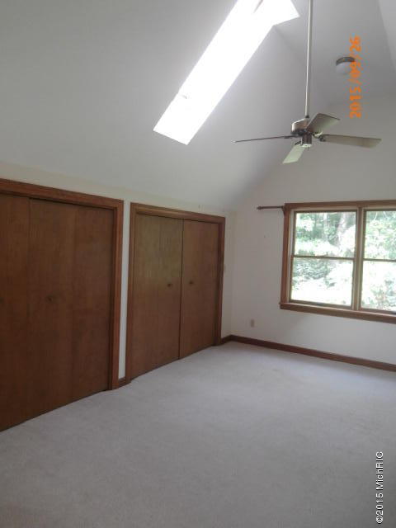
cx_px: 198
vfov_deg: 71.6
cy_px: 264
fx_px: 366
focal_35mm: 24
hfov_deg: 56.8
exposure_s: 1/30
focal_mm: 4.2
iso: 160
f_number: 3
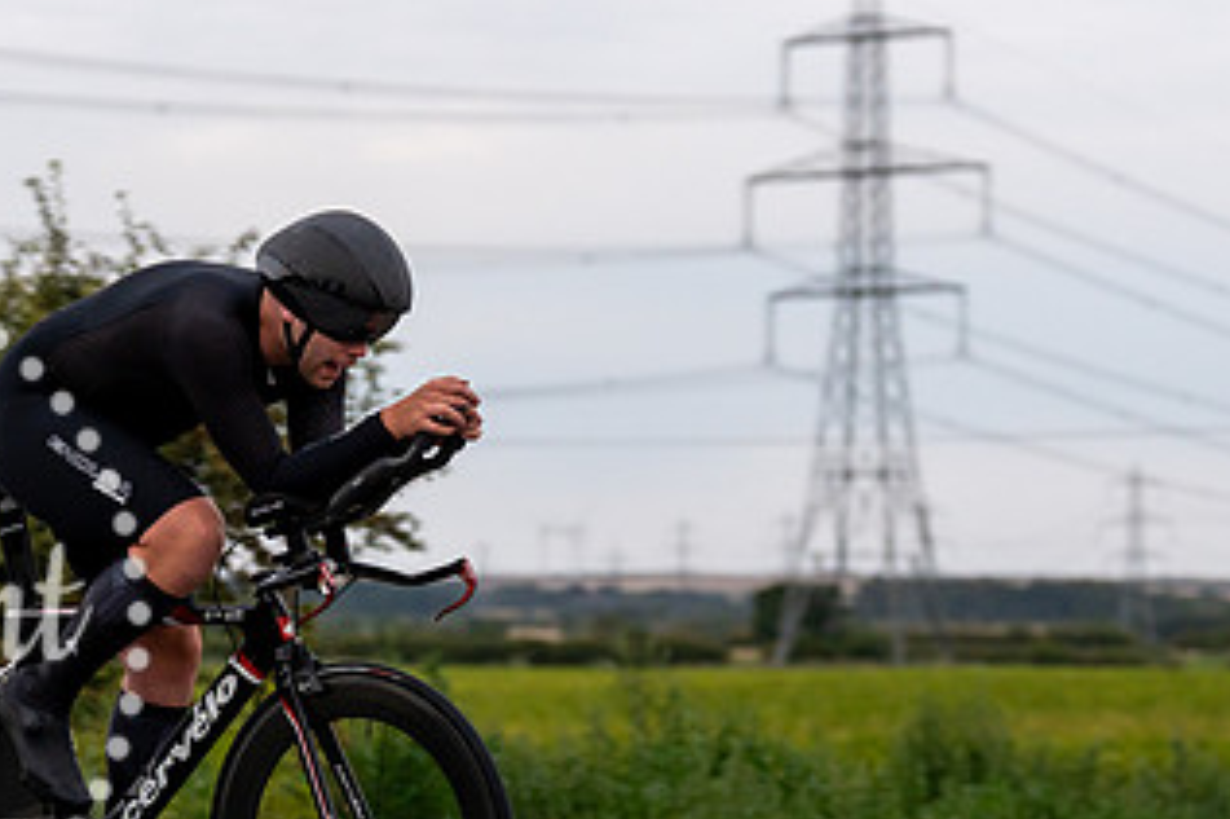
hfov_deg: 13.5
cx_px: 388
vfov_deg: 9.0
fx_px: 5190
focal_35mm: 152
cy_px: 421
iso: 1600
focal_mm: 83
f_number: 3.2
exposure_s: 1/800
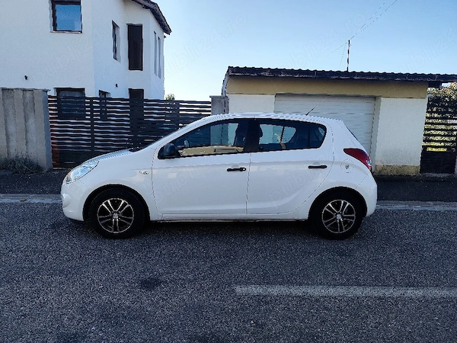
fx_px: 304
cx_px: 228
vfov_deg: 58.9
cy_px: 172
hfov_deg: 73.9
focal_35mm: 23
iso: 50
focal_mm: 6.19
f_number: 1.65
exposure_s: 1/769
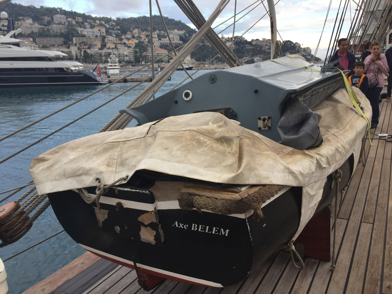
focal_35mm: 29
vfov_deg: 48.2
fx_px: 328
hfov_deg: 61.7
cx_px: 196
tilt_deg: -12.5
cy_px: 147
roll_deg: +0.3
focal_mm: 4.15
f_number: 2.2
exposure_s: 1/314
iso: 32
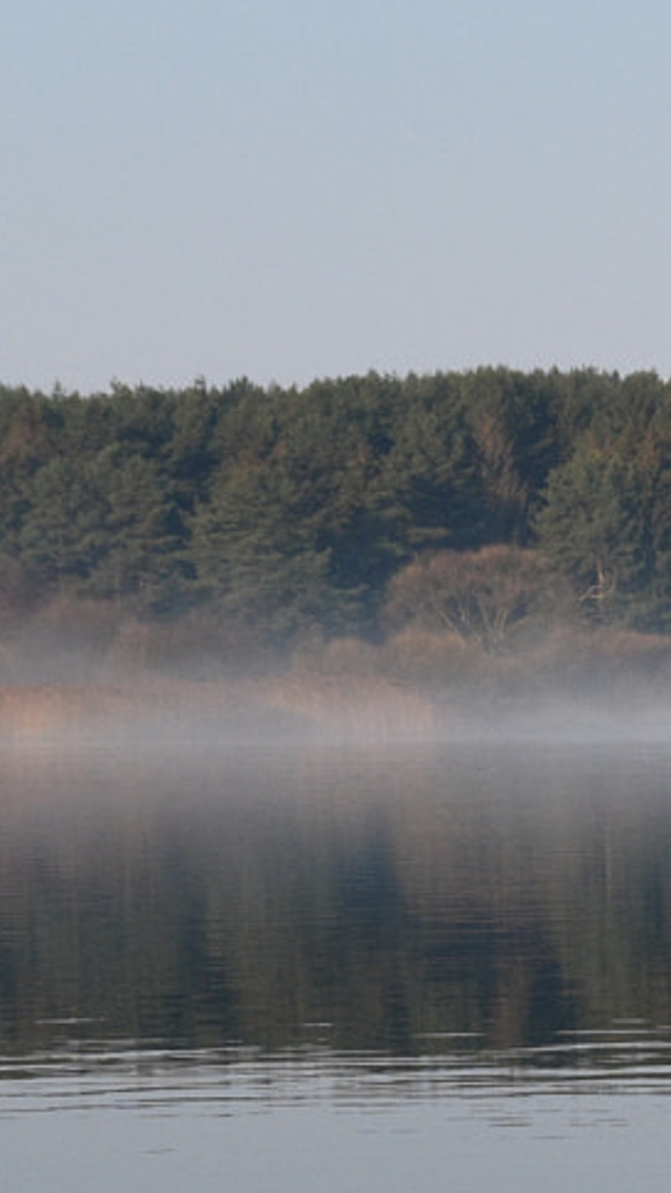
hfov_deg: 6.1
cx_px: 1615
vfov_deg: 11.1
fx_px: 6077
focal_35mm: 192
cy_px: 1246
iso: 500
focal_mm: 29
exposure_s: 1/1600
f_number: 6.3
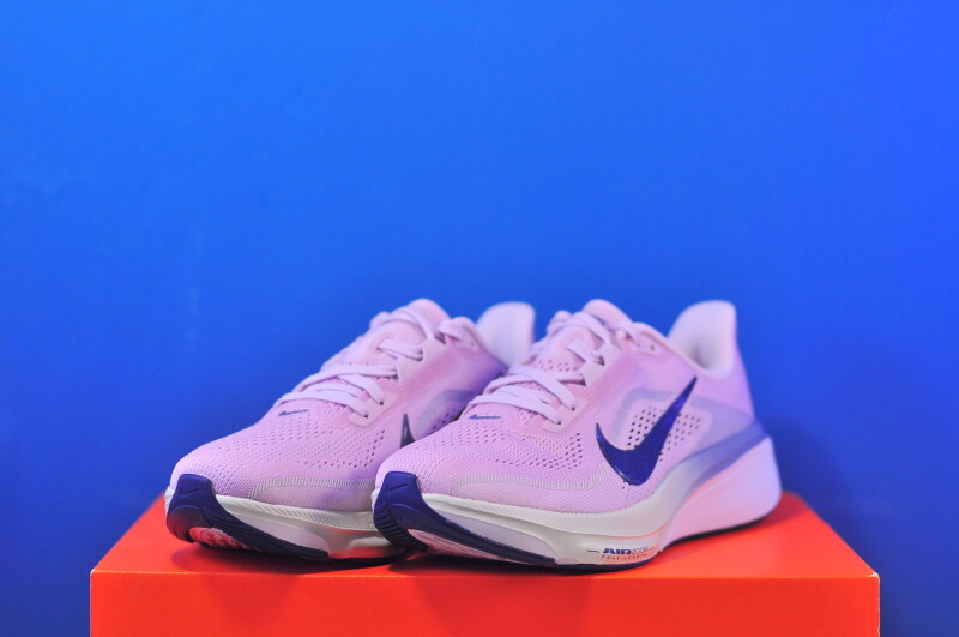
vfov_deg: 18.1
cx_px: 480
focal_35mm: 75
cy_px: 318
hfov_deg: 27.0
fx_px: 1995
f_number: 2.5
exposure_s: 1/320
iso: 250
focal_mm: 50
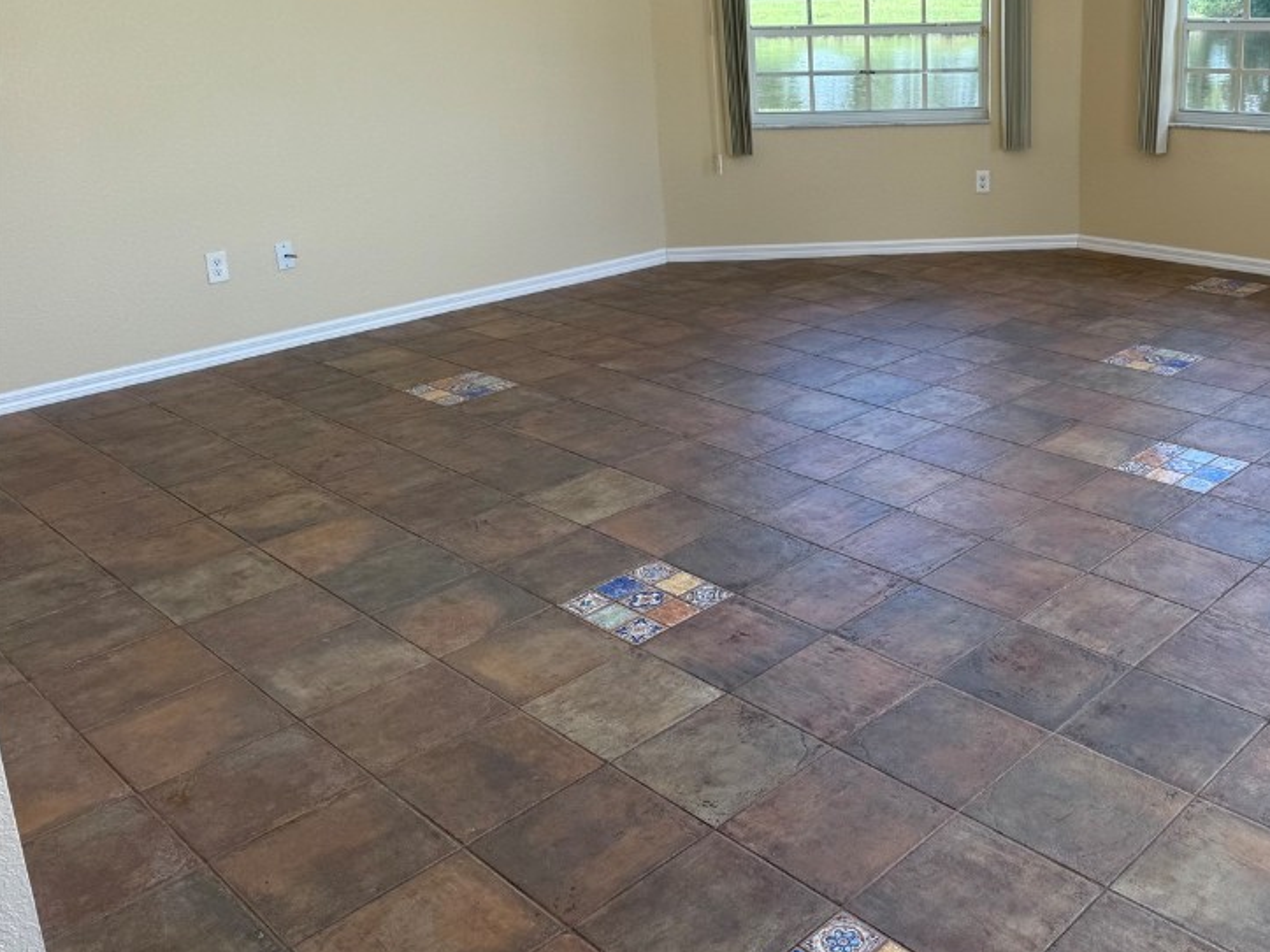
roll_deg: +1.2
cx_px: 892
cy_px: 293
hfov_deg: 52.4
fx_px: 1247
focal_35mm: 34
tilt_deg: -13.1
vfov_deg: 41.1
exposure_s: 1/514
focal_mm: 6.76
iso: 80
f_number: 1.78
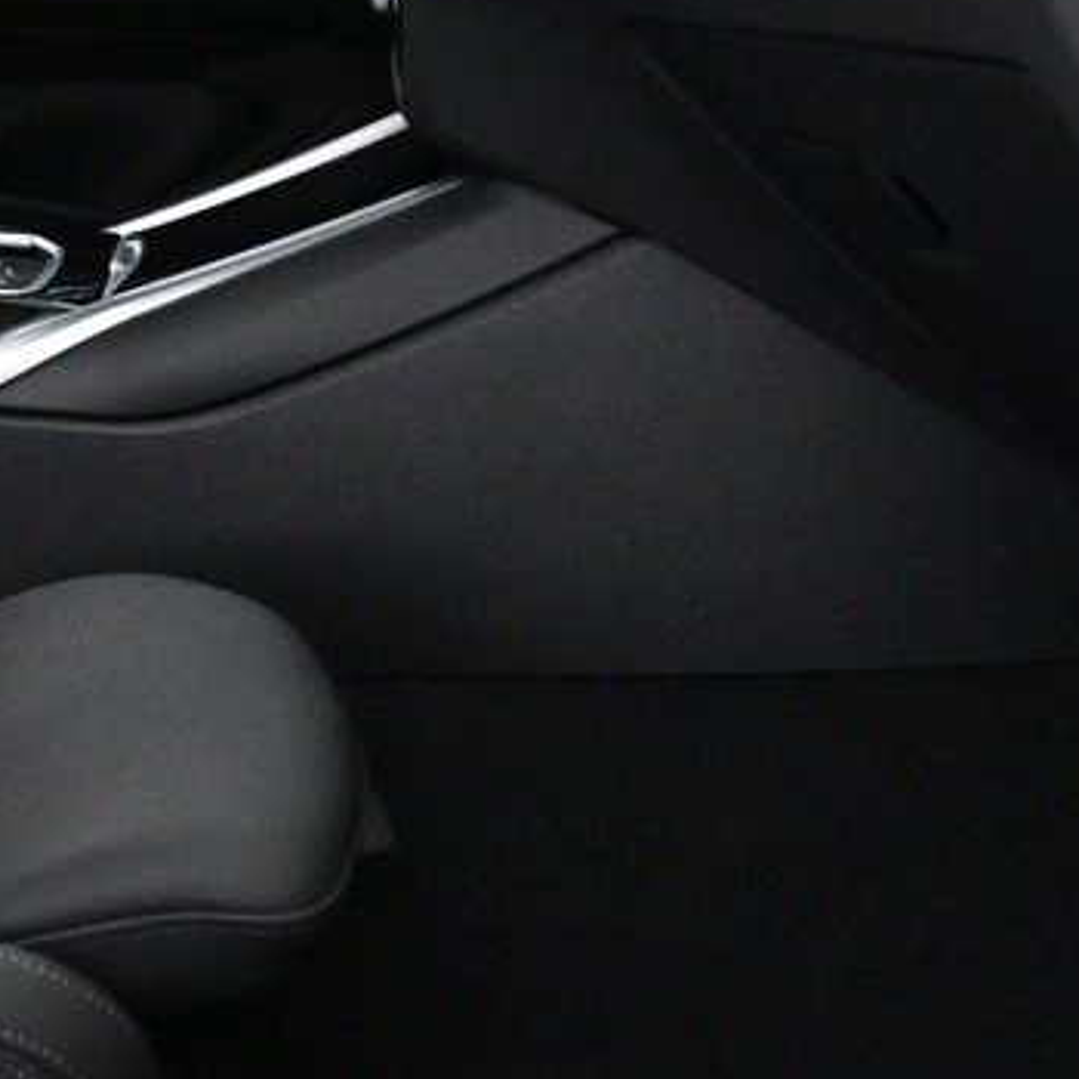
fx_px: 4055
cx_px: -123
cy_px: 89
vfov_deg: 15.0
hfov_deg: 14.8
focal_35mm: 115
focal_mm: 19.5
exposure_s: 1/100
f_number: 3.8
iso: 4000
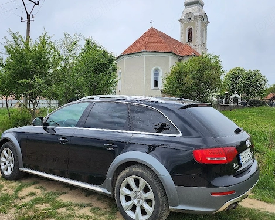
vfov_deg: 48.4
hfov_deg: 58.8
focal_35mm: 30
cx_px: 133
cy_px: 98
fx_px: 244
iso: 50
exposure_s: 1/5000
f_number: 1.8
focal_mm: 5
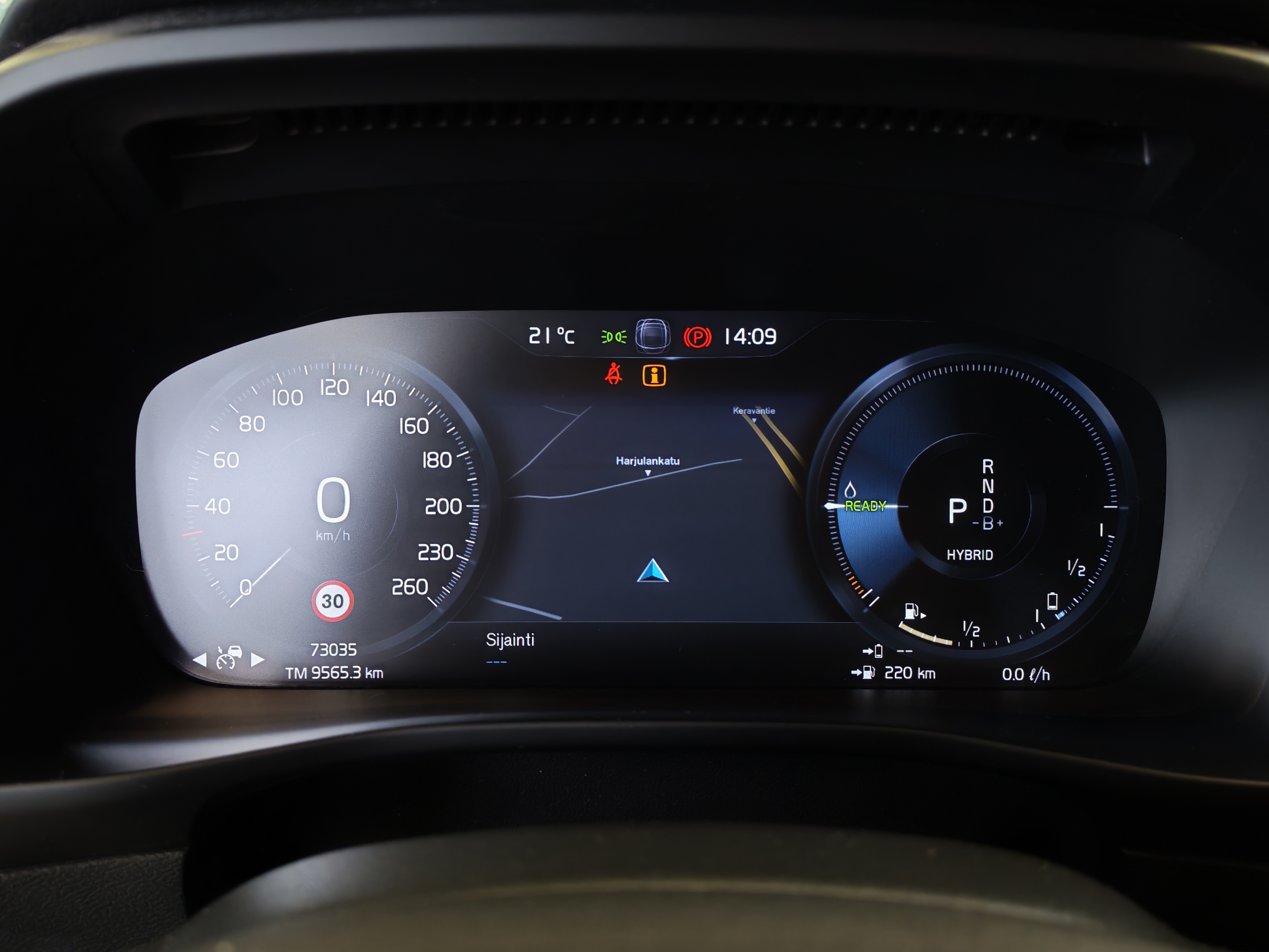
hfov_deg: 55.4
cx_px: 634
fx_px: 1210
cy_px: 476
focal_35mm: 33
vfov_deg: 42.9
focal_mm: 6.12
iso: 800
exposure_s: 1/50
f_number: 1.9
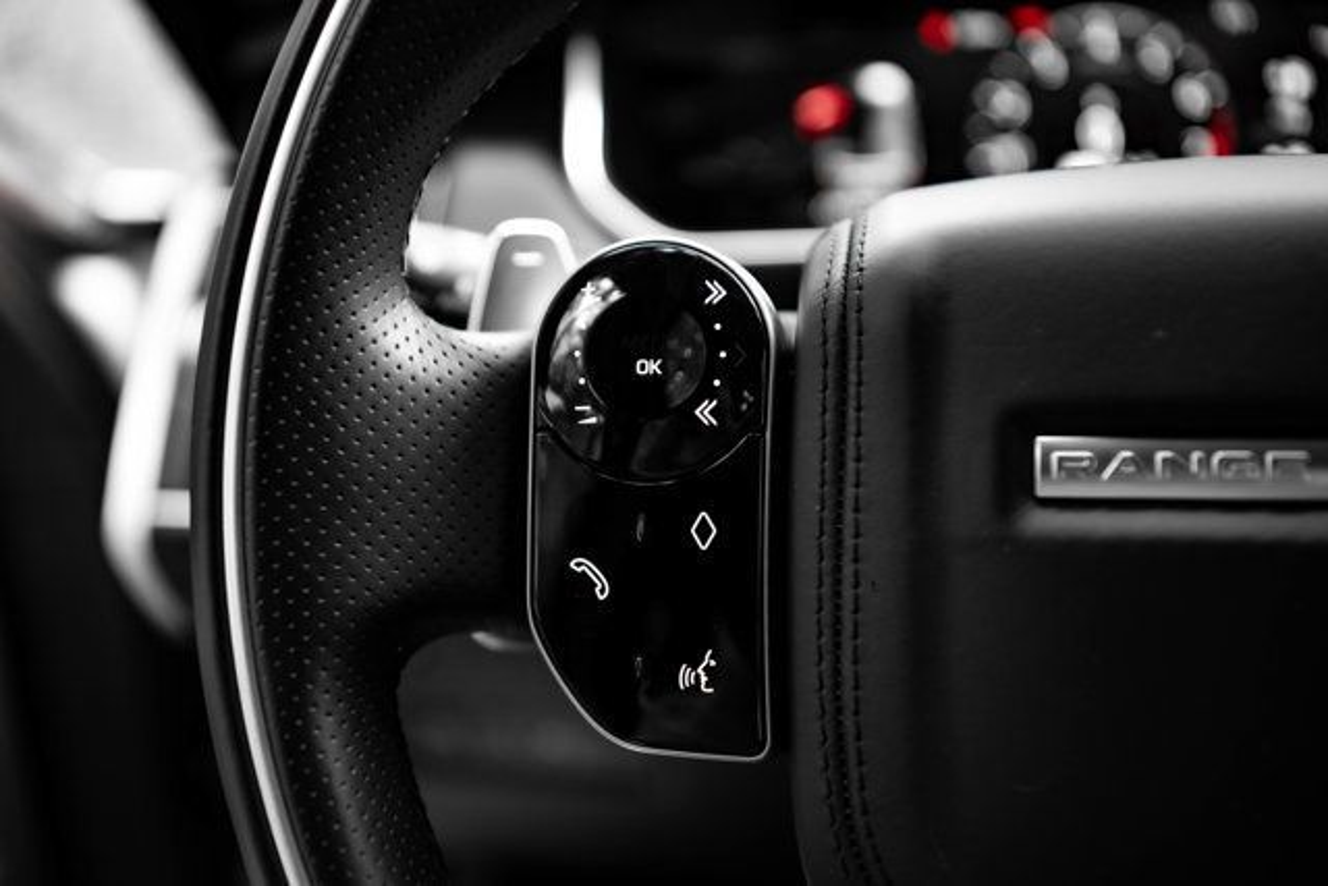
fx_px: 1476
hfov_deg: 48.4
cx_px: 664
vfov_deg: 33.4
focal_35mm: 40
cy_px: 443
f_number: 2.8
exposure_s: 1/200
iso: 500
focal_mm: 40
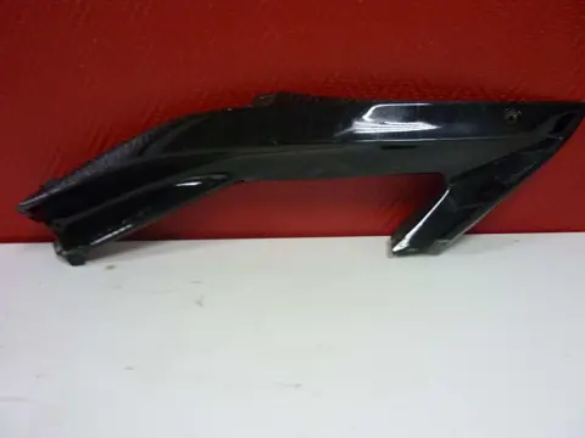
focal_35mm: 33
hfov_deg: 55.4
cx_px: 292
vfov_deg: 42.9
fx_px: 558
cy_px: 219
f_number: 2.8
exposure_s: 1/30
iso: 400
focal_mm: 5.5
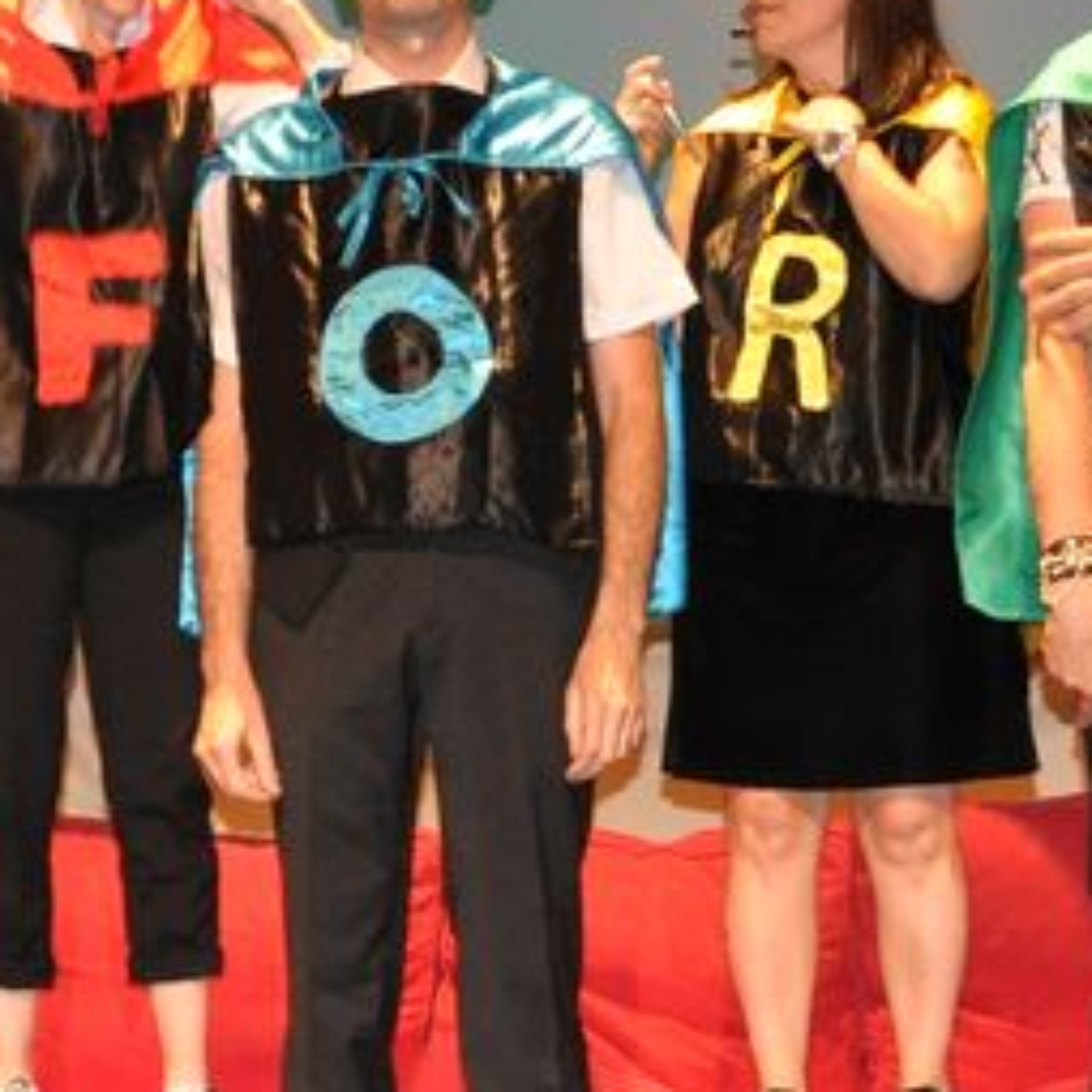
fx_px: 4104
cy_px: 865
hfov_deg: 15.2
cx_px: 501
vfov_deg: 15.1
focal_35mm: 115
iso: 800
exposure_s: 1/60
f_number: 3.5
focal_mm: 18
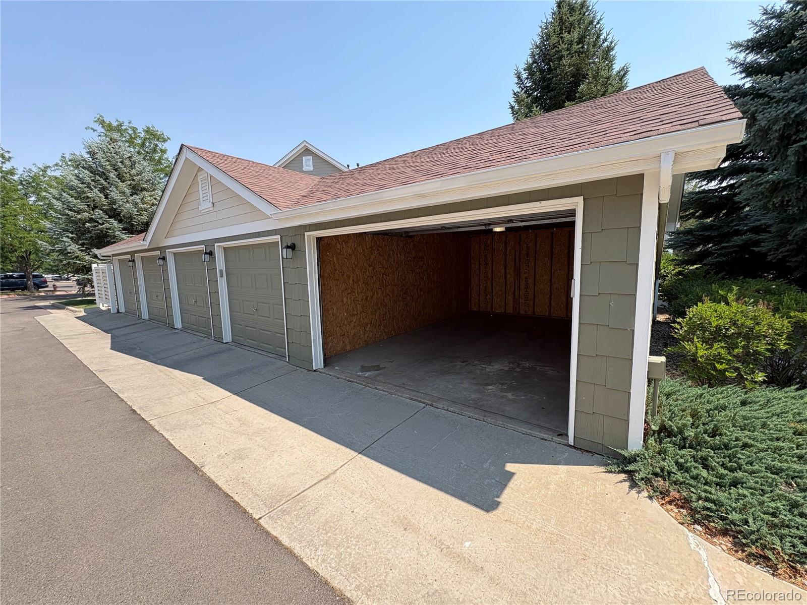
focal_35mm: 14
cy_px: 302
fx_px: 326
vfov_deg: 85.7
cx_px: 404
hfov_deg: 102.1
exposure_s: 1/498
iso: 50
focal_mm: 2.22
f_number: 2.2
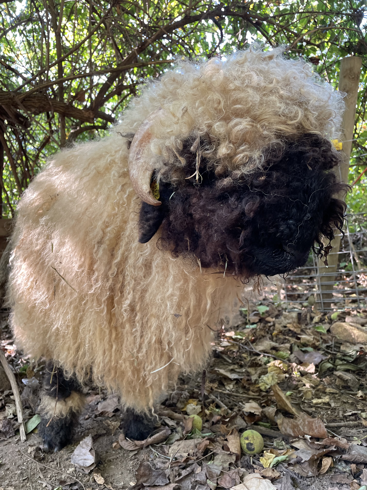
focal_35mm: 26
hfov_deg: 53.1
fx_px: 368
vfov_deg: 67.3
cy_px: 245
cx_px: 184
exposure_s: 1/112
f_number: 1.6
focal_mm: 4.2
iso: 125
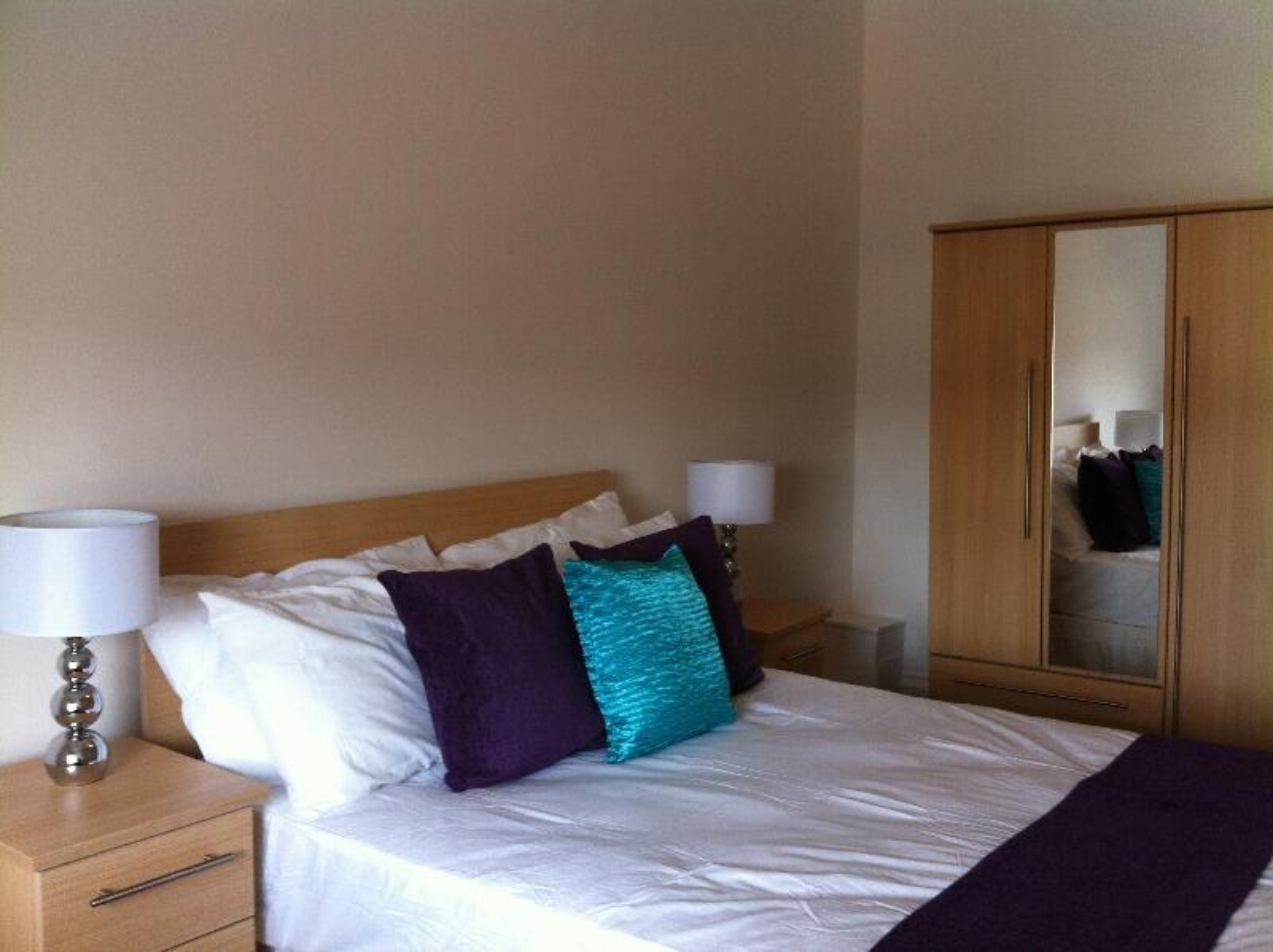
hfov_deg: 52.7
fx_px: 1286
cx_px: 636
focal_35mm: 35
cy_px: 476
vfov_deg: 40.6
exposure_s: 1/17
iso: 80
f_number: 2.8
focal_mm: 3.85
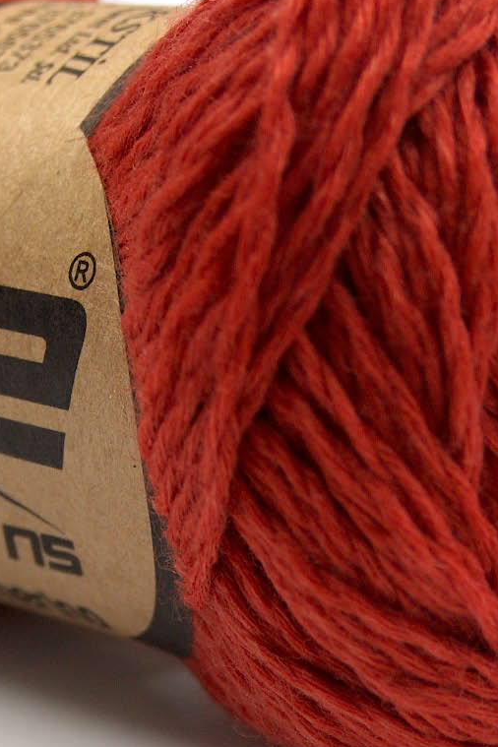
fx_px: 2656
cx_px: 176
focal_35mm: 128
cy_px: 318
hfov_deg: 10.7
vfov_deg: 16.0
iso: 100
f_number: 2.9
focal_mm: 14.73
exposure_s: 1/5.06
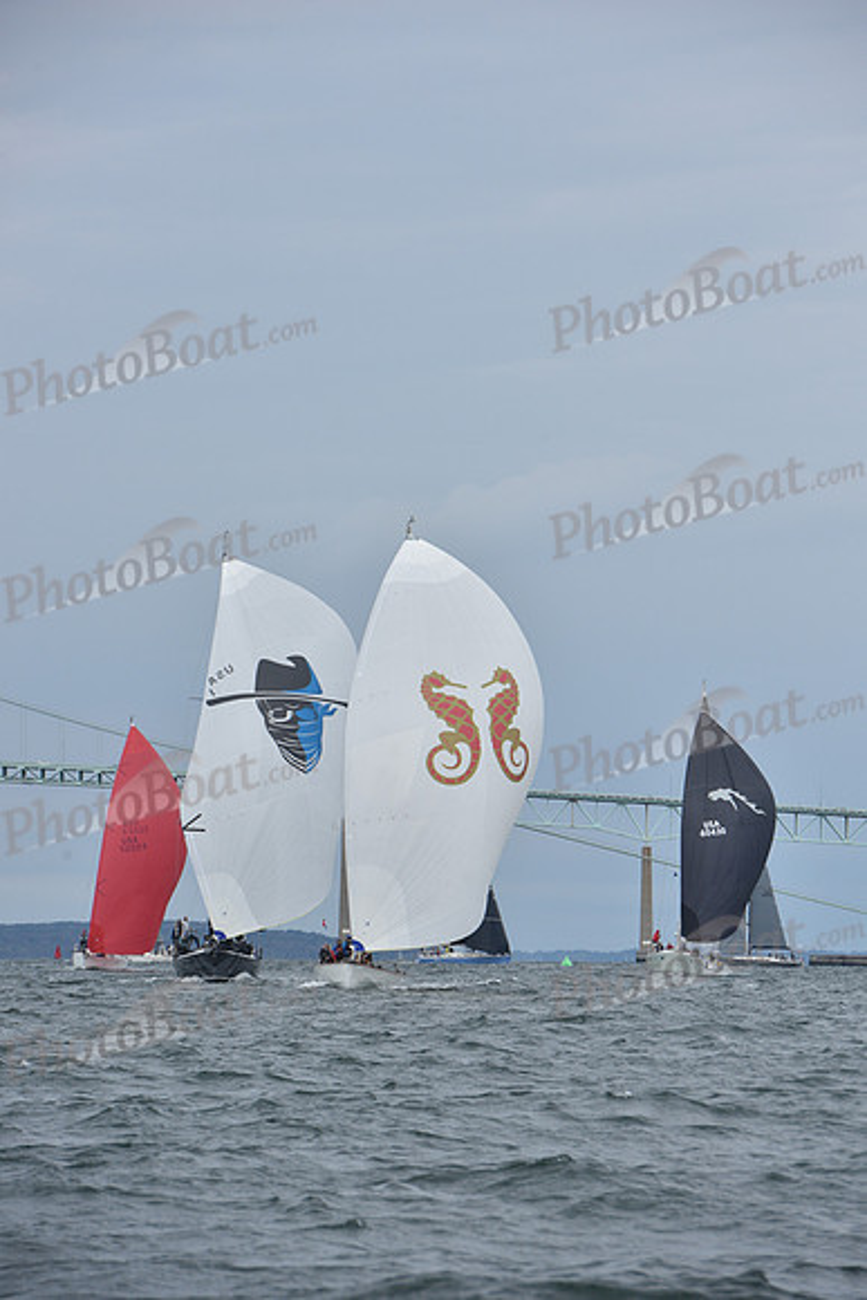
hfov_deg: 6.9
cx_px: 434
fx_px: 7220
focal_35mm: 200
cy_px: 650
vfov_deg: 10.3
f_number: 10
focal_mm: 200
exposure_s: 1/1000
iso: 320
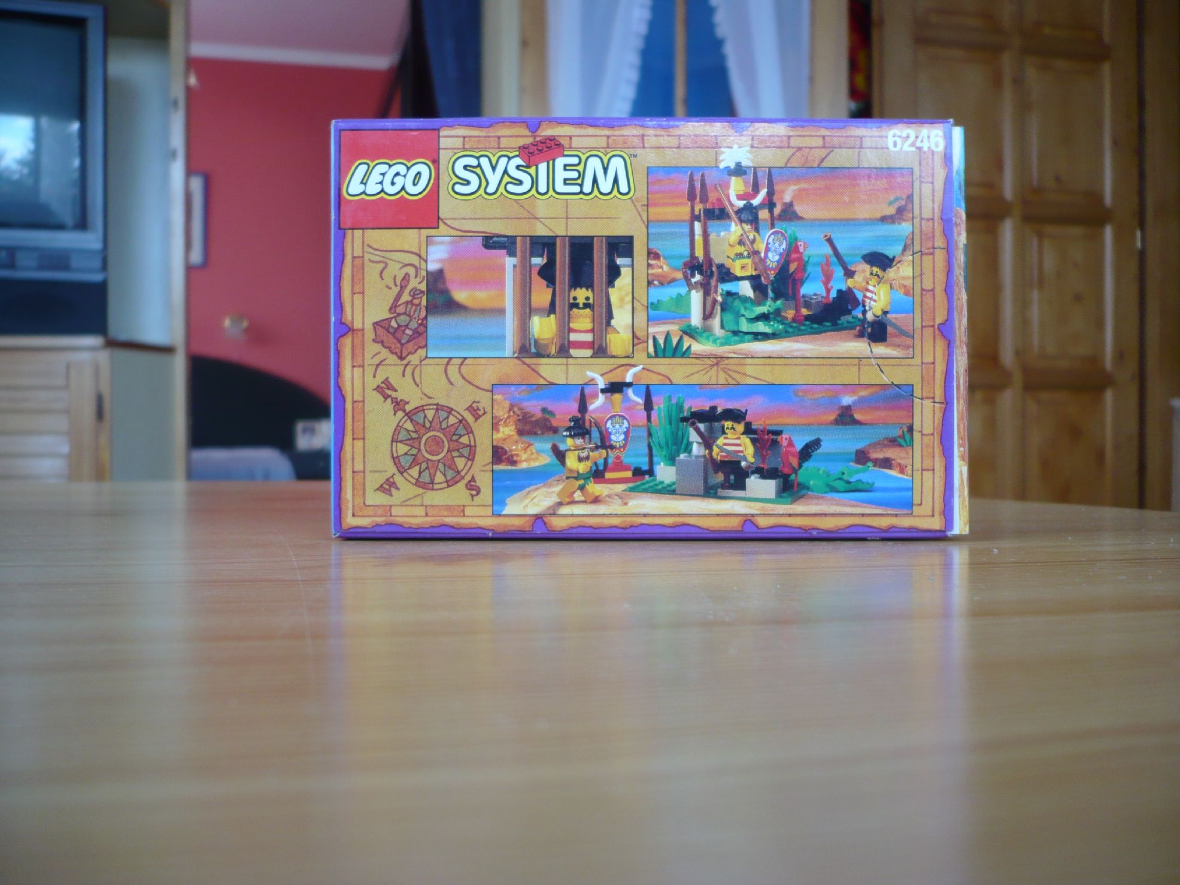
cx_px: 590
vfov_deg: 40.7
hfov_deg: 52.6
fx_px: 1193
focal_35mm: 35
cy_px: 442
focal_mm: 5.8
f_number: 2.8
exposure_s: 1/30
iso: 100
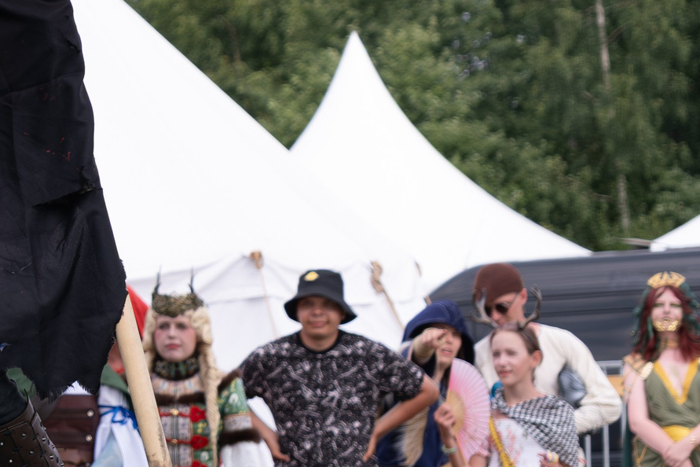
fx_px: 3966
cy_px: 129
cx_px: -200
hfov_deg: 9.9
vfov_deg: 6.7
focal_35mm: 204
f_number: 3.2
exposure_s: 1/1000
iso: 160
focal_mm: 47
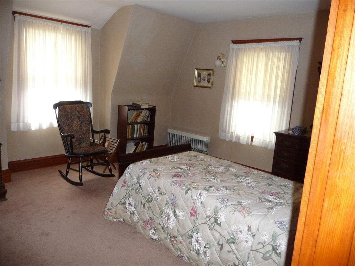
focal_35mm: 28
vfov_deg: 49.7
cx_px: 178
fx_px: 287
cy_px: 133
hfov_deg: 63.4
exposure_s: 1/30
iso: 320
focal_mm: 4.7
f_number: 3.3
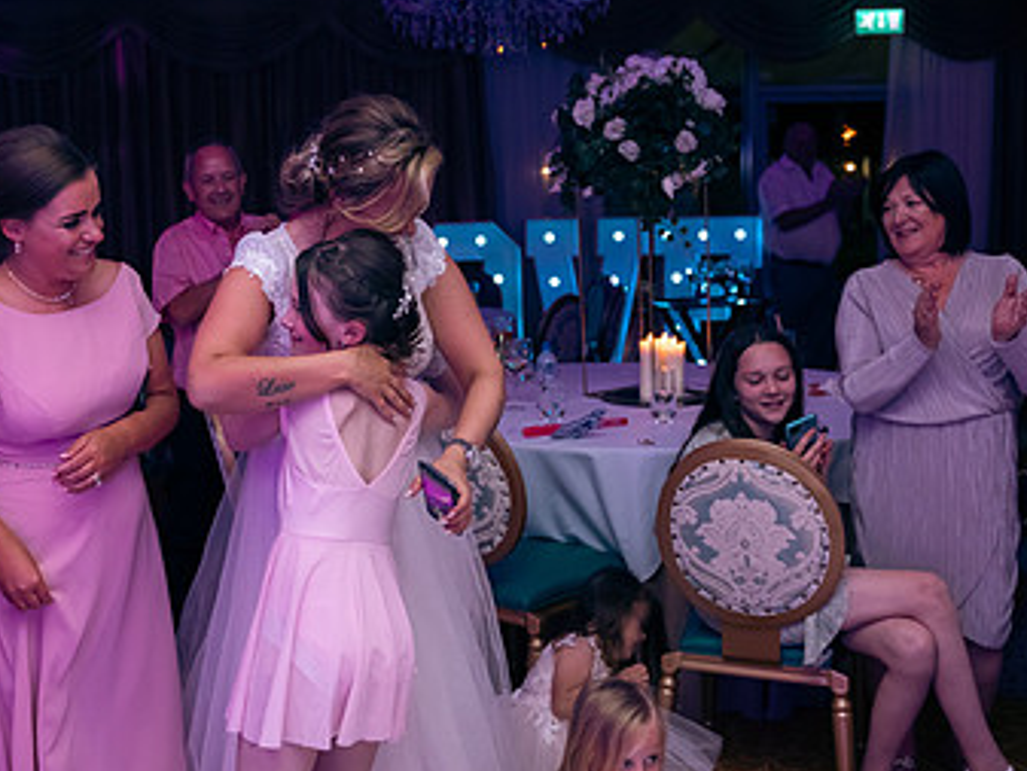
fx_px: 1425
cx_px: 375
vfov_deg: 30.3
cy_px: 395
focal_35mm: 48
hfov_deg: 39.3
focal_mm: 29
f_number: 3.5
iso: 1000
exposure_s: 1/160
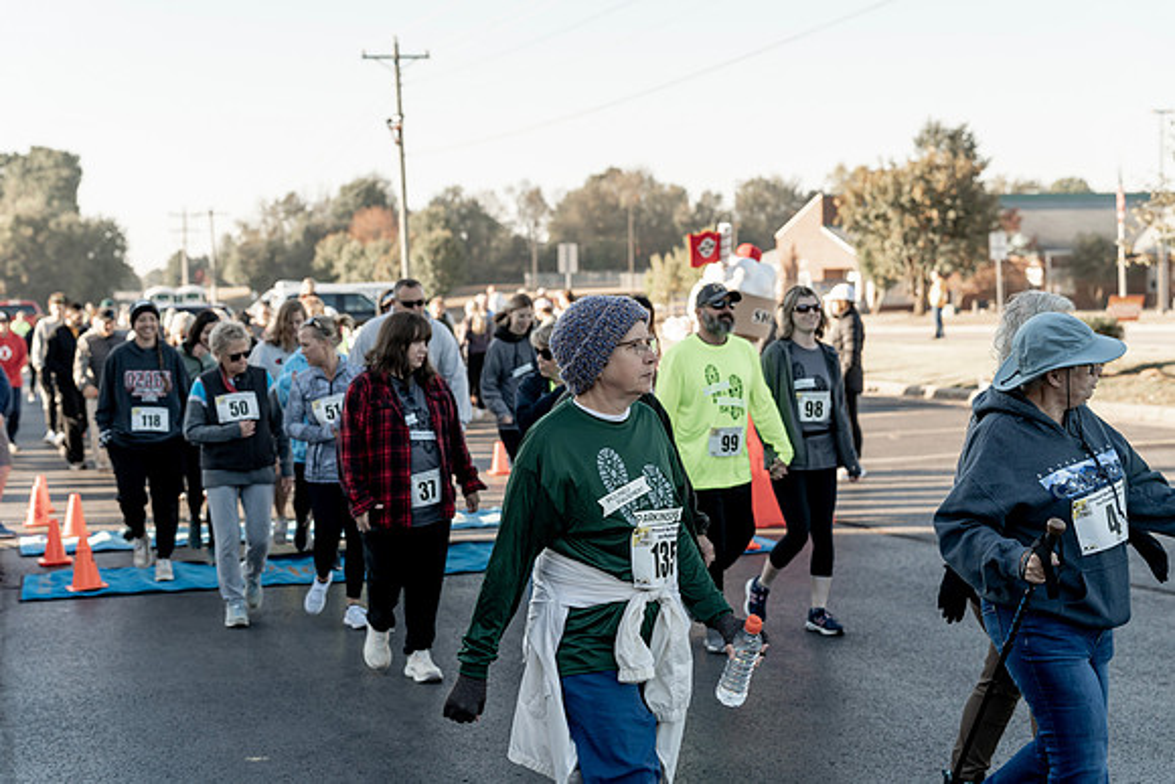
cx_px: 588
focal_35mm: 56
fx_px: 1828
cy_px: 392
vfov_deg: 24.2
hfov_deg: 35.6
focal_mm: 56
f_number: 3.5
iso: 125
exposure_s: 1/500
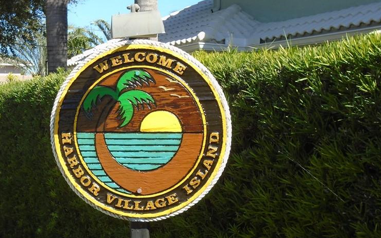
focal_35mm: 72
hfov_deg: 28.4
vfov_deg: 18.1
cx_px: 123
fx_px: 748
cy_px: 138
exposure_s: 1/320
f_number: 4.5
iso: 100
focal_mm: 8.7
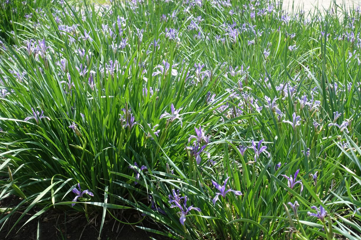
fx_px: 712
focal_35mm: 71
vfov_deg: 19.2
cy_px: 121
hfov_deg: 28.5
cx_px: 180
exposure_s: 1/200
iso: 125
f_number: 5.6
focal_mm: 25.7
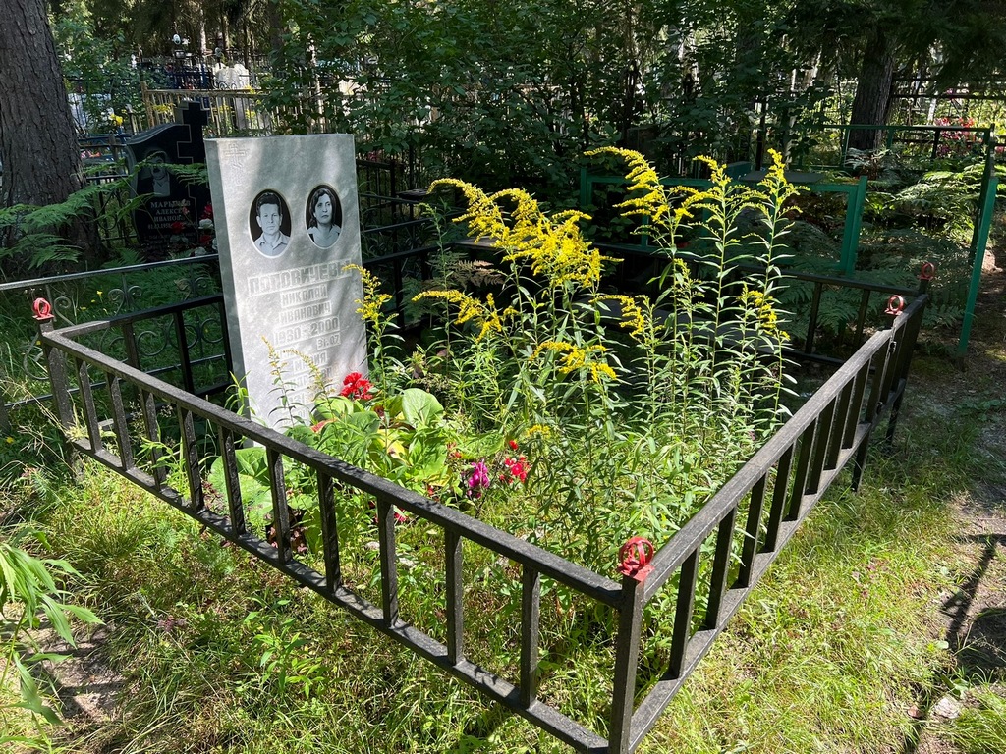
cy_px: 377
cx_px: 503
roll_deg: +3.8
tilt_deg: -15.1
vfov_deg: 53.1
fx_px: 756
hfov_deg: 67.3
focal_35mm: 26
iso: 50
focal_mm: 5.7
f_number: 1.5
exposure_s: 1/775
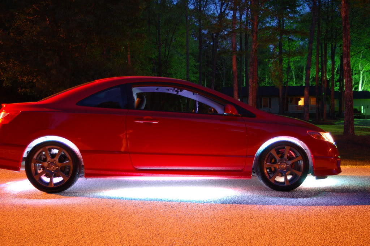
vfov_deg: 28.0
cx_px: 185
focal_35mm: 48
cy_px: 123
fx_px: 493
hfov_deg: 41.1
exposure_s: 15
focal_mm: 32
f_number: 4
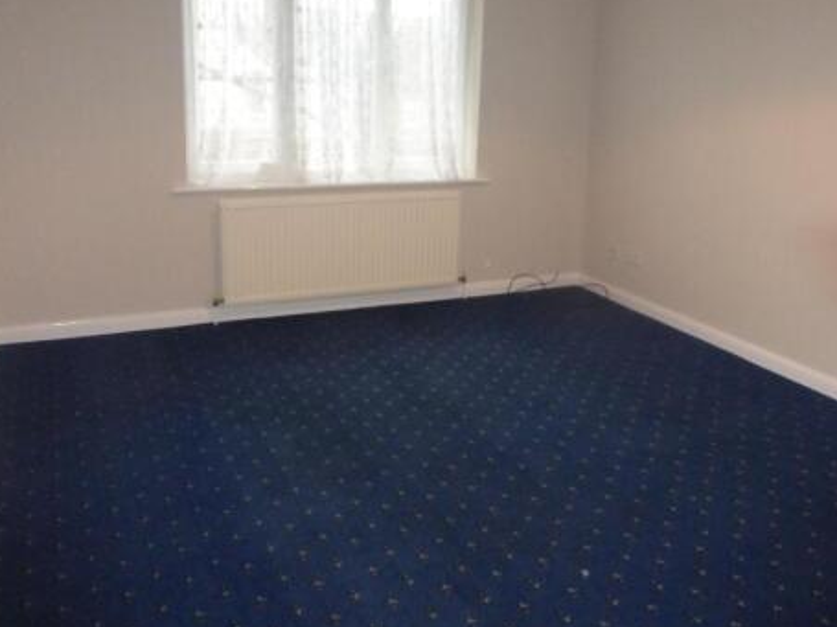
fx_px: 774
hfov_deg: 56.7
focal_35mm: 32
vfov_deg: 43.8
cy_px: 242
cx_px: 464
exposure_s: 1/60
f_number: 3.3
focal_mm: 4.3
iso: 800
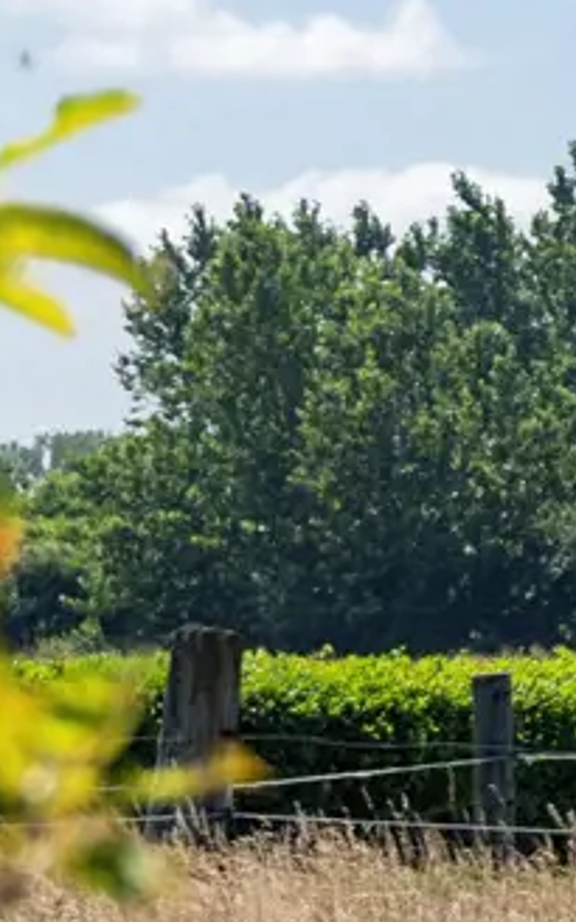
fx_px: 15723
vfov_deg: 3.4
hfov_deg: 2.1
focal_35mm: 626
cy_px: 200
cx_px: 2357
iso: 200
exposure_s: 1/800
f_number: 6.3
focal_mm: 70
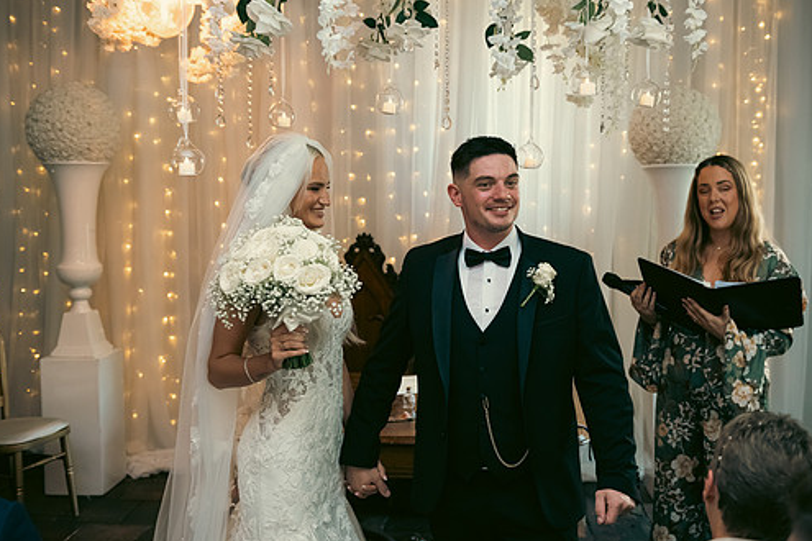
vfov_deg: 32.6
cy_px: 252
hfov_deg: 47.3
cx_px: 453
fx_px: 925
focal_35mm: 41
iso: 1250
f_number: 3.5
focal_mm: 35
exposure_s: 1/160
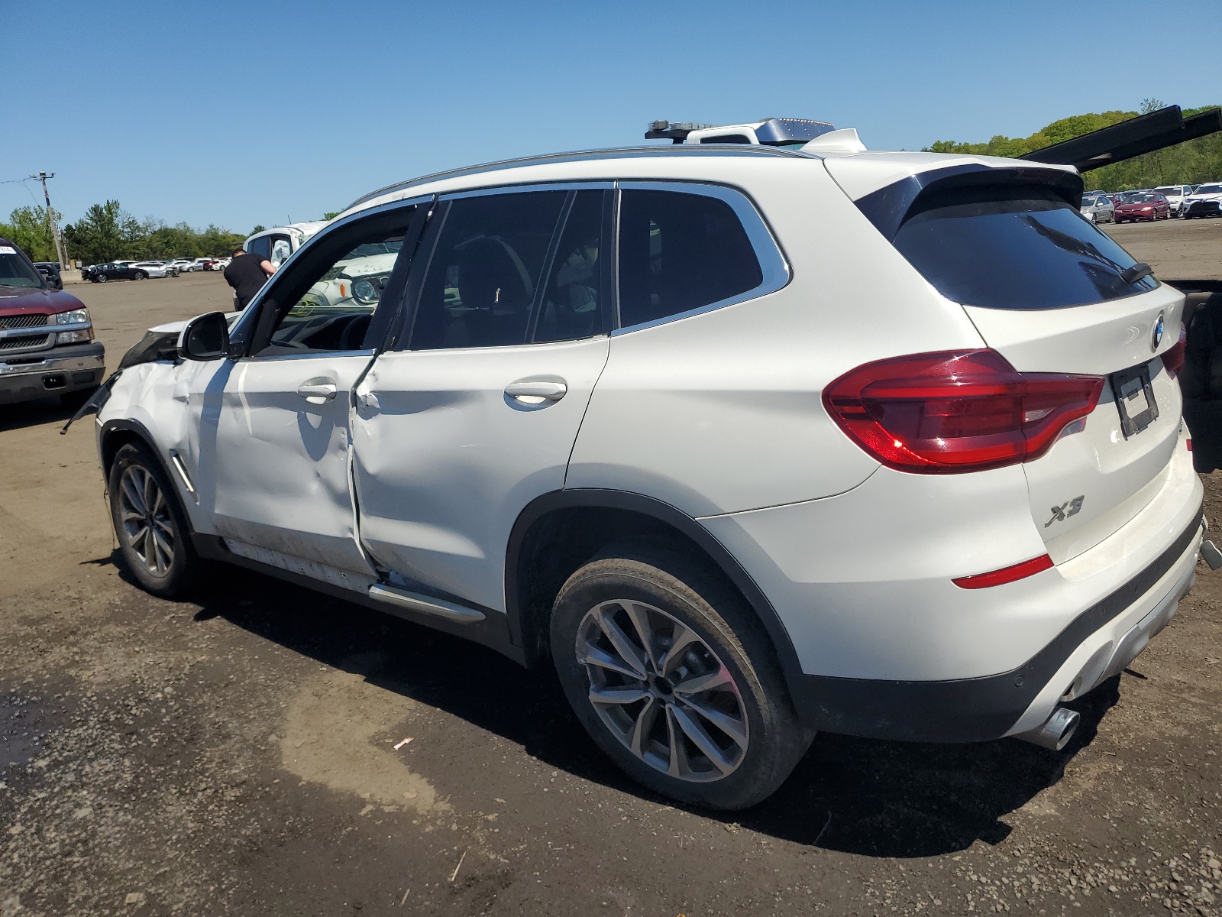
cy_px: 458
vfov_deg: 53.1
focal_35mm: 26
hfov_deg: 67.3
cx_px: 611
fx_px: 918
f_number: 1.5
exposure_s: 1/5000
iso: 50
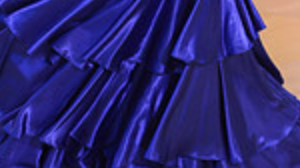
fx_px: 2257
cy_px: -148
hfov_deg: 7.6
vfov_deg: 4.2
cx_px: 71
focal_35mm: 284
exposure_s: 1/250
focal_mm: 70
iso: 2500
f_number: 2.8
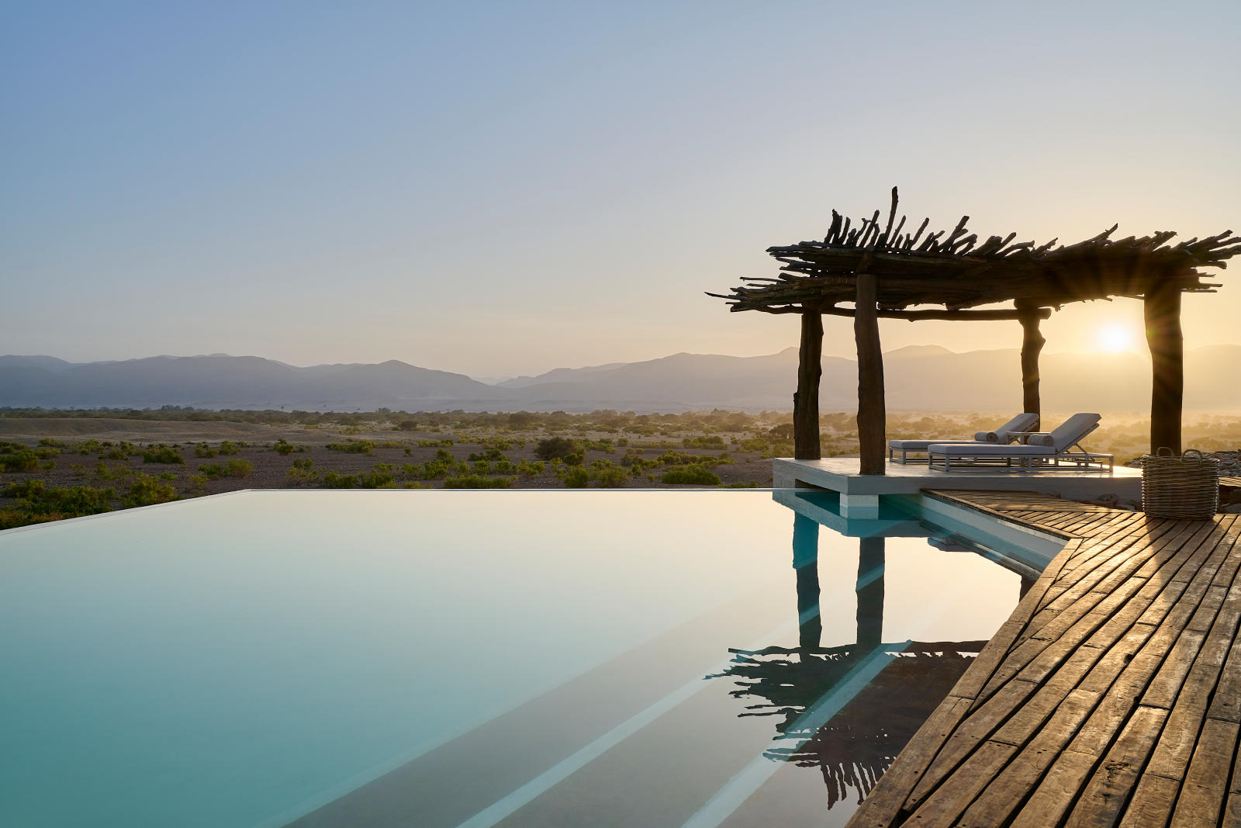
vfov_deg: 47.2
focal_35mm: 28
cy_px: 414
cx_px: 620
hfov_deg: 66.4
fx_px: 948
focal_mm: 27.5
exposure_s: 1/125
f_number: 11
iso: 64
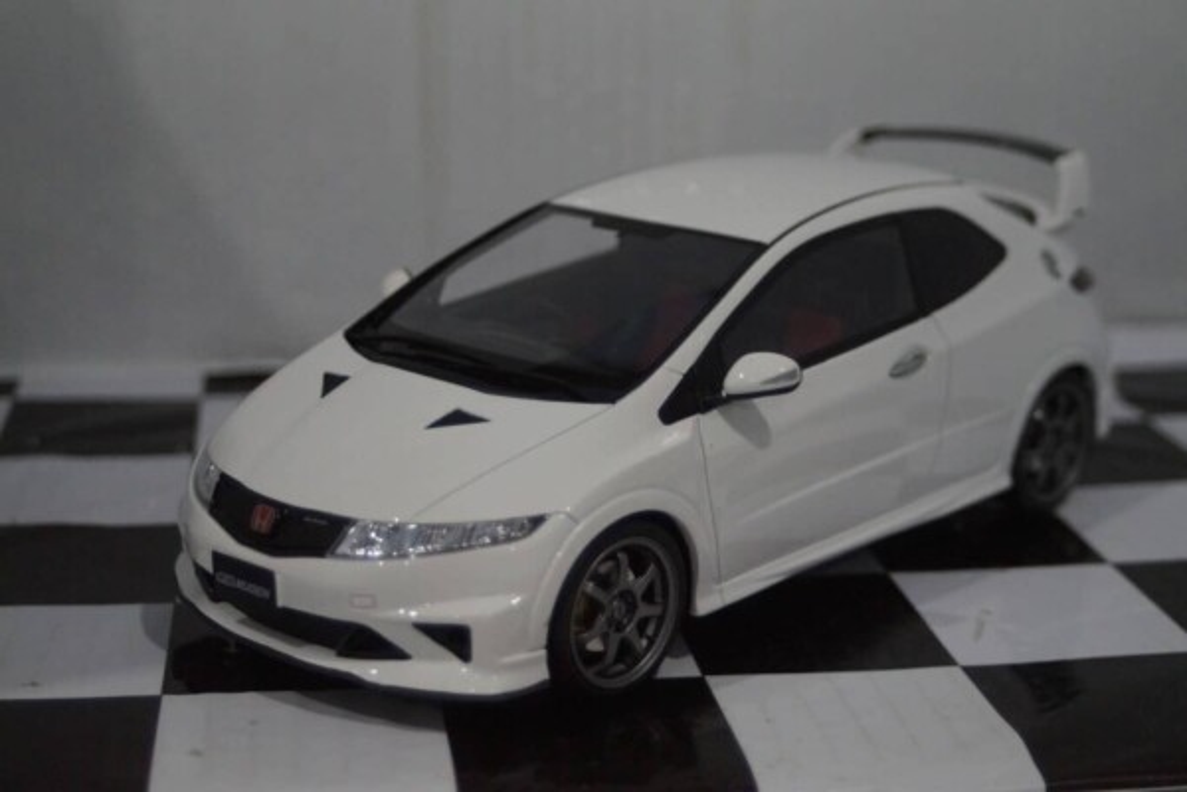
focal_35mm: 60
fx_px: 1978
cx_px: 594
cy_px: 396
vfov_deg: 22.6
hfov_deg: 33.4
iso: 2500
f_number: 4.5
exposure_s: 1/160
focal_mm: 40
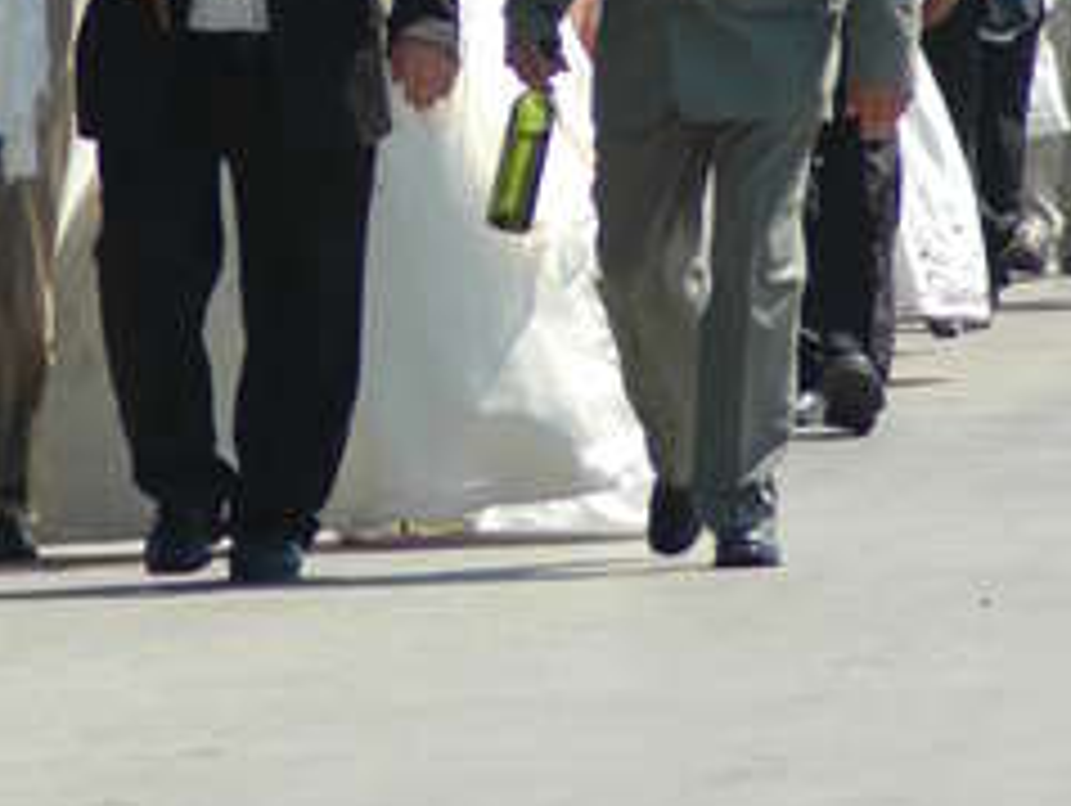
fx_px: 33696
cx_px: 353
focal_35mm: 1088
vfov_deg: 1.4
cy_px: -302
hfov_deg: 1.8
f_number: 6.7
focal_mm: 300
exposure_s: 1/750
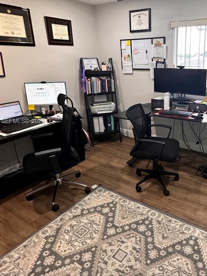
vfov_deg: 67.1
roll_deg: +0.9
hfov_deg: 50.6
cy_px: 122
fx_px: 207
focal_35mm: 26
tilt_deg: -17.5
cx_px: 158
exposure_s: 1/60
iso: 250
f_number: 2.2
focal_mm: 2.22
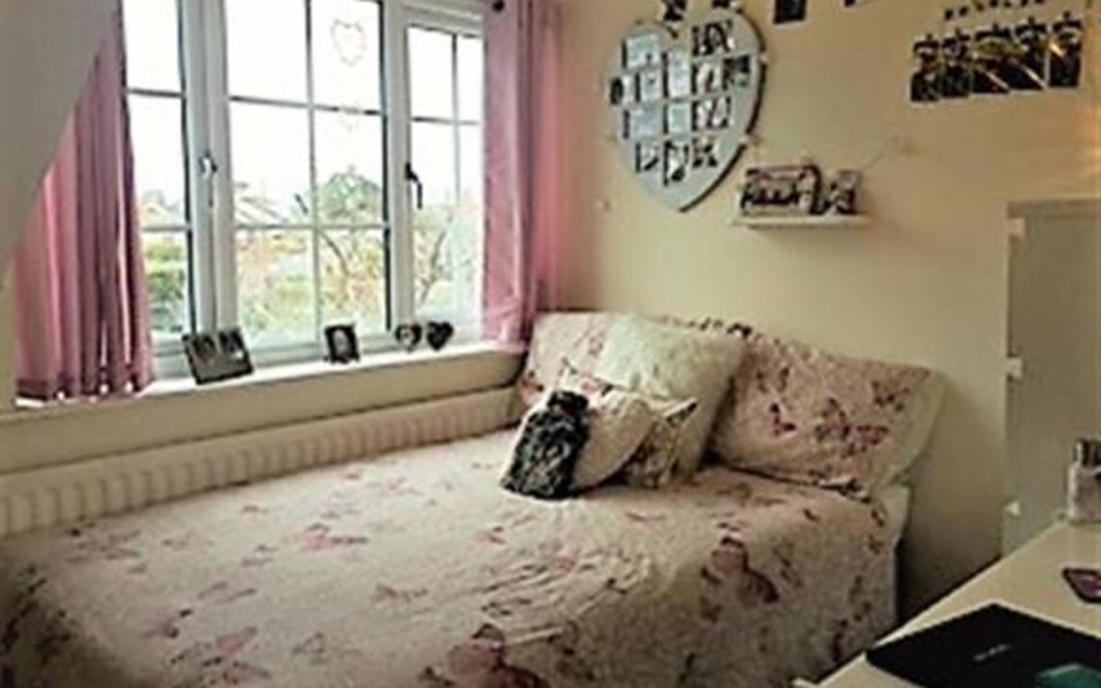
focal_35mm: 31
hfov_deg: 61.2
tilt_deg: -4.8
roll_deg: -0.6
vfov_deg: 40.5
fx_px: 930
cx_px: 548
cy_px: 314
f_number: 2.2
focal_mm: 4.15
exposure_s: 1/165
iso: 32
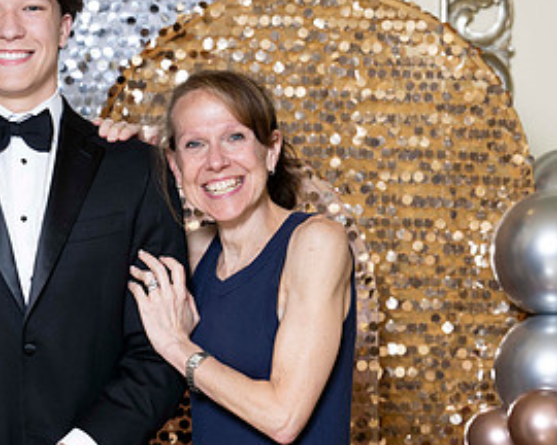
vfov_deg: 6.8
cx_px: 49
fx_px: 3759
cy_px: 290
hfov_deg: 8.4
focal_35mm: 228
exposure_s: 1/200
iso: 250
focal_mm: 90
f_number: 5.6
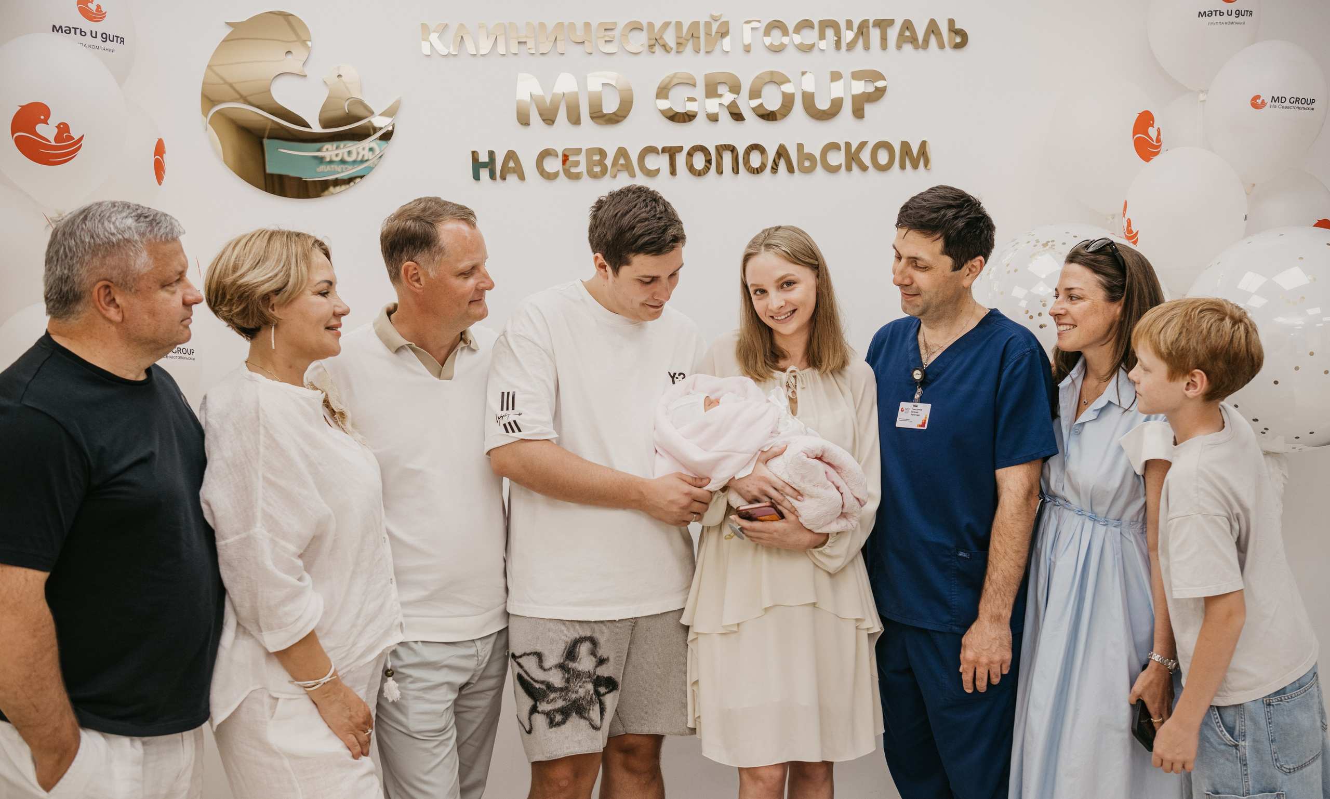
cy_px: 446
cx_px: 701
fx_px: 1402
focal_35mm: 39
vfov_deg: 31.8
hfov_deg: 50.7
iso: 400
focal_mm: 36
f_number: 4
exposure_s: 1/160
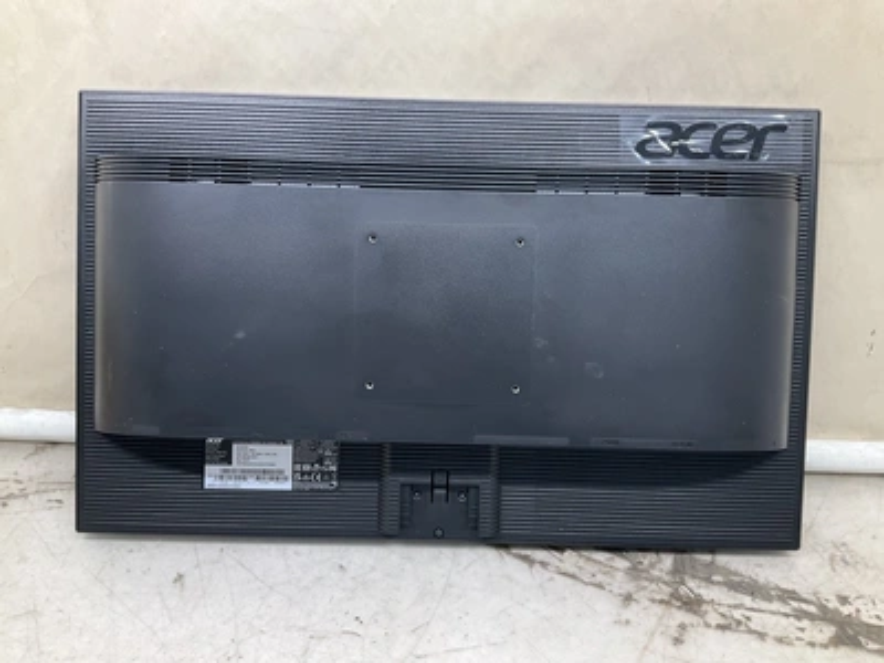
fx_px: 741
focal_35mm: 29
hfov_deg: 61.7
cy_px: 332
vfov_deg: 48.2
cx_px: 442
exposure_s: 1/60
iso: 64
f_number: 1.8
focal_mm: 3
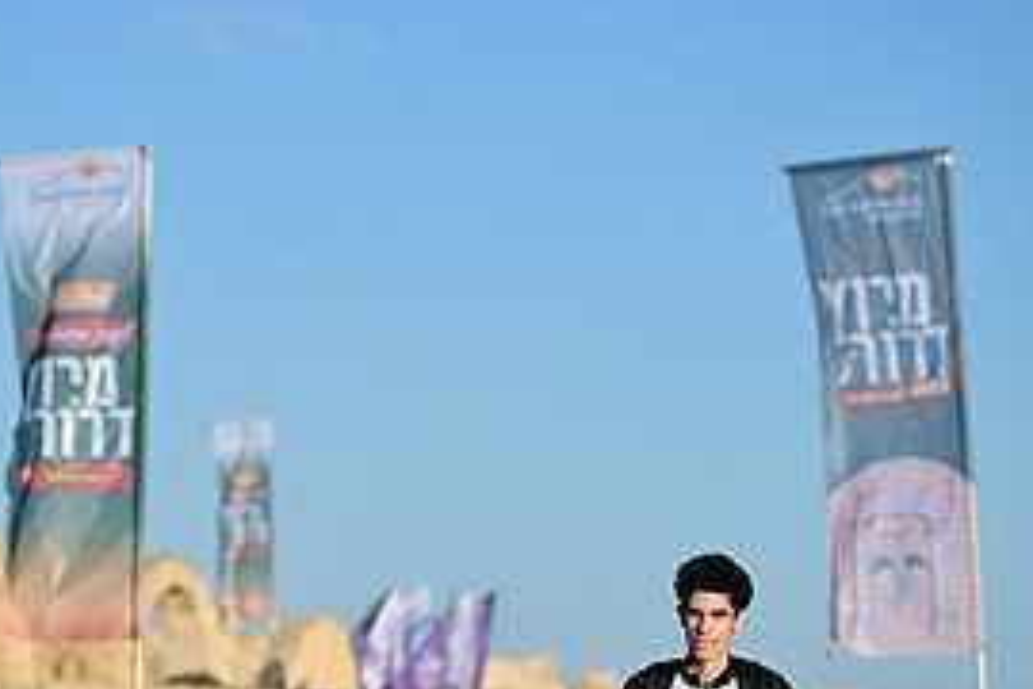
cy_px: 641
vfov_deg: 5.5
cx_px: 375
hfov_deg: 8.3
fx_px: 7144
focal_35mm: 249
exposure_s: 1/3200
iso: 140
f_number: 2.8
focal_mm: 116
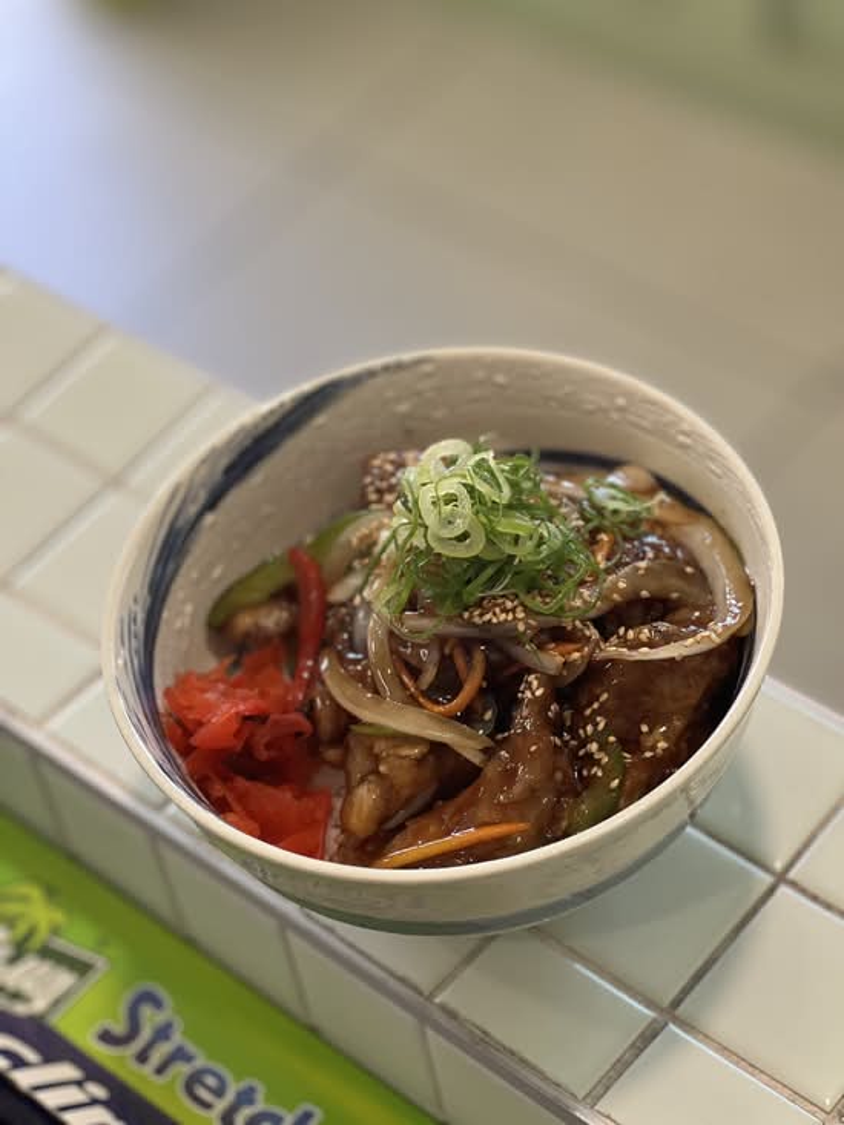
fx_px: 2502
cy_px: 562
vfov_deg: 25.3
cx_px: 422
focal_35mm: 77
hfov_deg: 19.1
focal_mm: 9
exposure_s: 1/121
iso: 160
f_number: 2.8
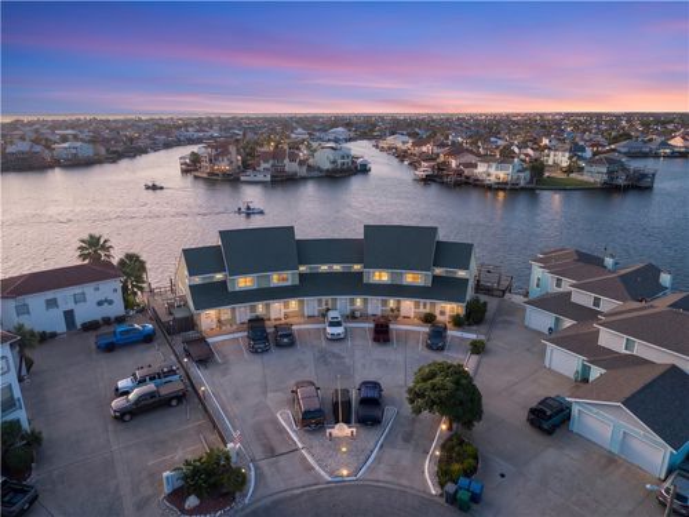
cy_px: 258
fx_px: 478
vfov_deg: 56.8
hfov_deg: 71.6
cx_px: 344
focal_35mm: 24
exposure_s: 1/2500
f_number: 1.8
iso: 200
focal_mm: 8.67
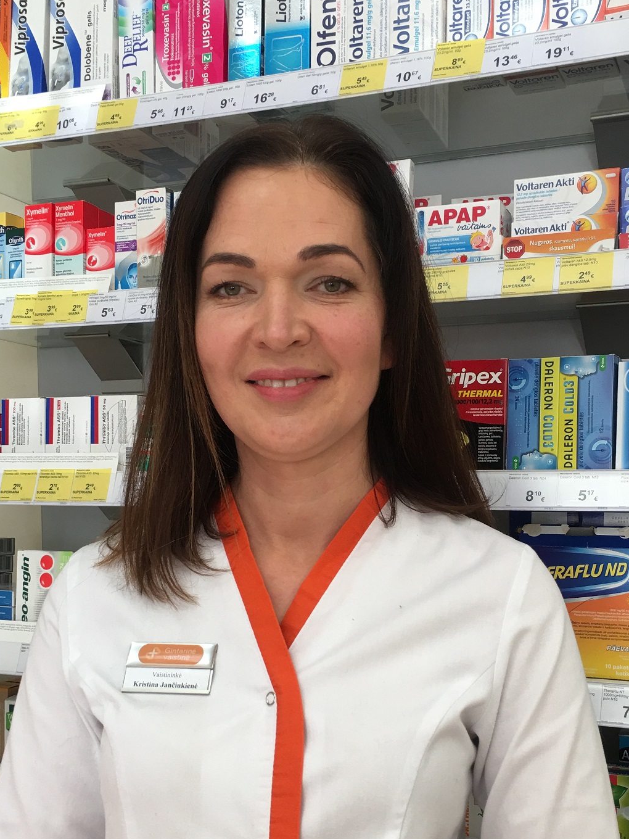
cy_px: 546
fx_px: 1042
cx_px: 326
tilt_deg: -3.5
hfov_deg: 33.6
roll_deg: +0.0
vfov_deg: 43.4
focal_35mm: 43
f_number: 2.2
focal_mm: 4.15
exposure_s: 1/33
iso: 25
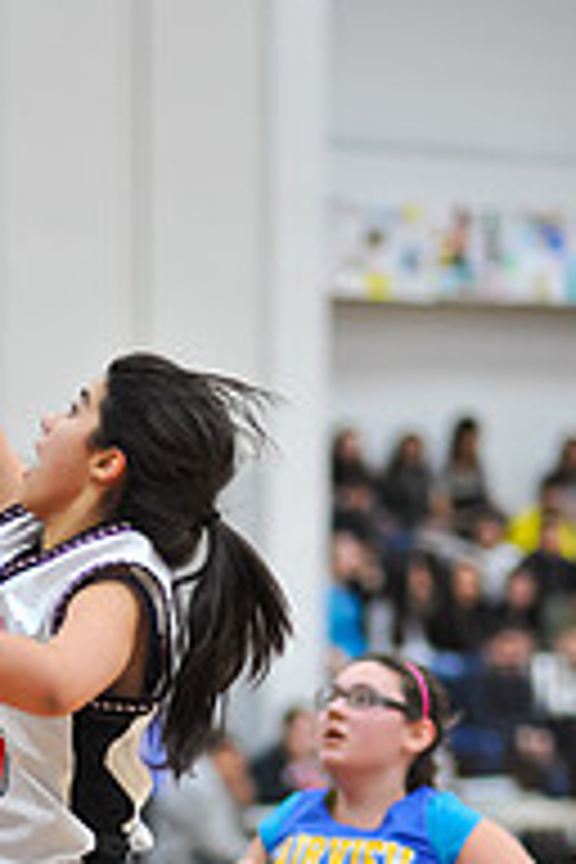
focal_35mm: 199
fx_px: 4776
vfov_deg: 10.2
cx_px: -20
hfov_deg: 6.9
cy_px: 914
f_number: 2
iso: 1600
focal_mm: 85
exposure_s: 1/500
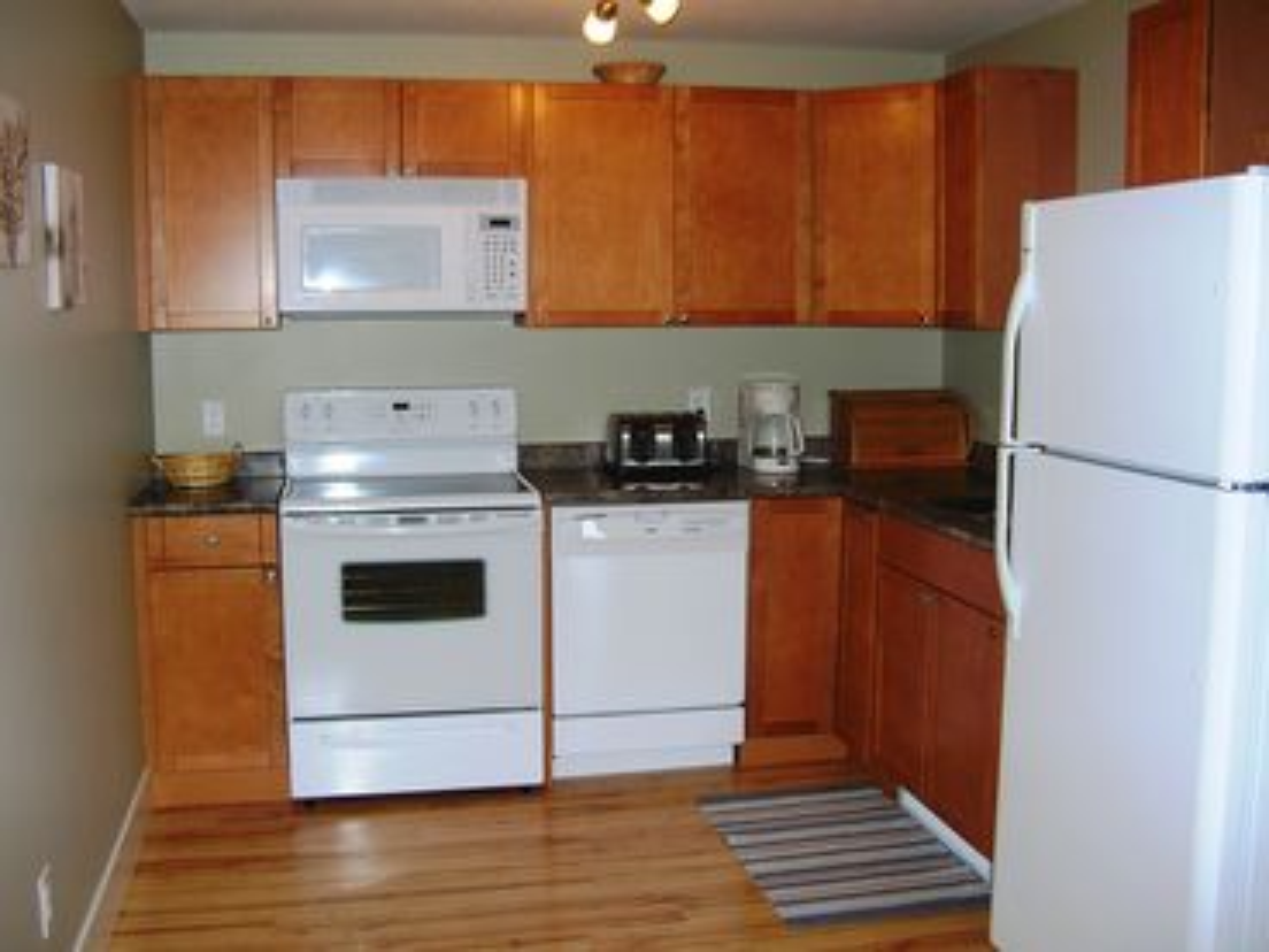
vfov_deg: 38.7
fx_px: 1356
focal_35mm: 37
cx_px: 634
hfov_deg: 50.1
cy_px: 476
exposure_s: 1/60.1
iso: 50
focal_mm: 6.2
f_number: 2.7
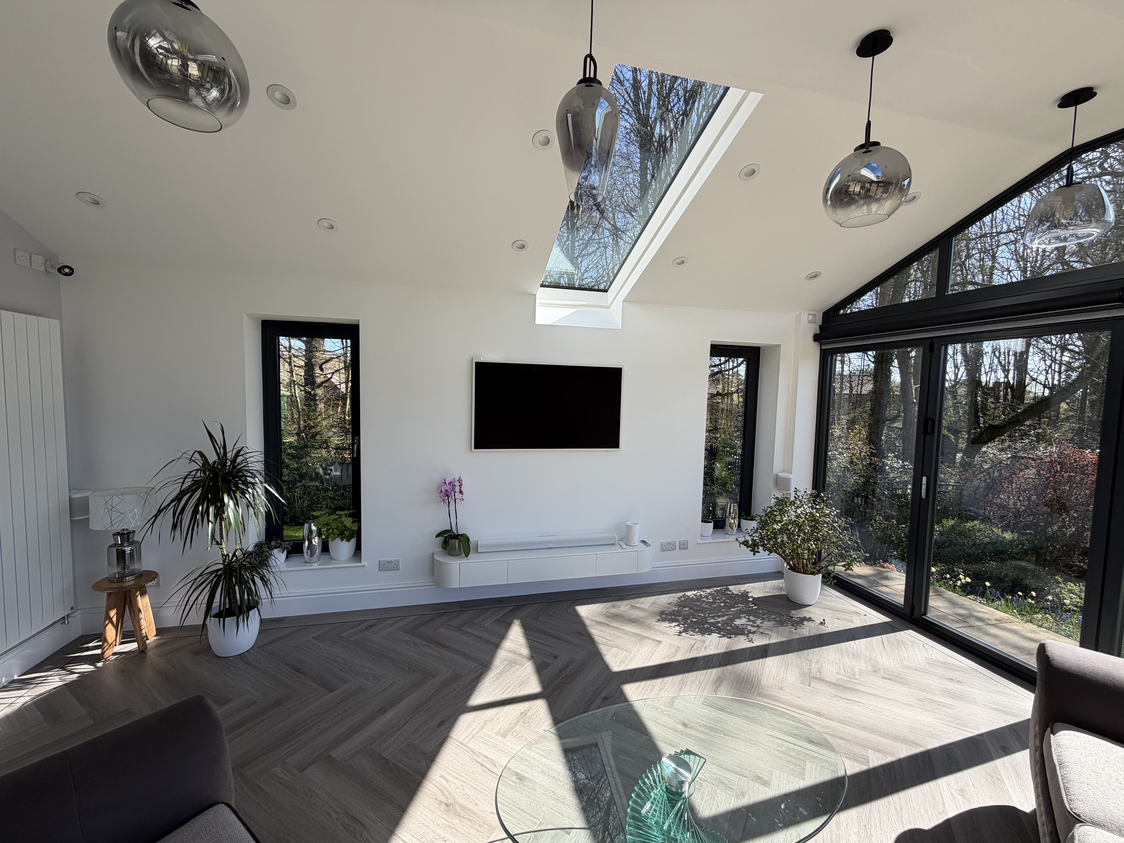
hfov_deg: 102.1
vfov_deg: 85.7
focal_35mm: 14
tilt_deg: -3.4
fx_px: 455
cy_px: 422
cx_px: 562
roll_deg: -2.3
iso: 50
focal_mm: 2.22
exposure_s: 1/502
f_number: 2.2
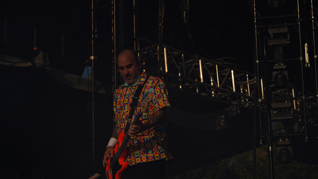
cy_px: 104
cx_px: 159
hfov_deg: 19.6
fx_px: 919
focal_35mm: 109
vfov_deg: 11.1
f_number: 8
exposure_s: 1/1600
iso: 100
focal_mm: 104
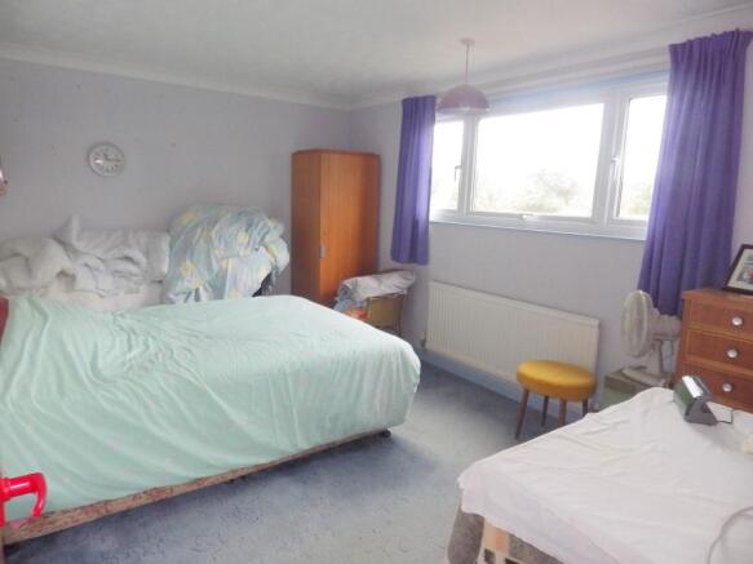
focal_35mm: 22
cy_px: 282
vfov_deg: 61.1
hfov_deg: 76.4
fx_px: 478
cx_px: 376
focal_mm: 4
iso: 320
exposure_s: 1/45
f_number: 3.1
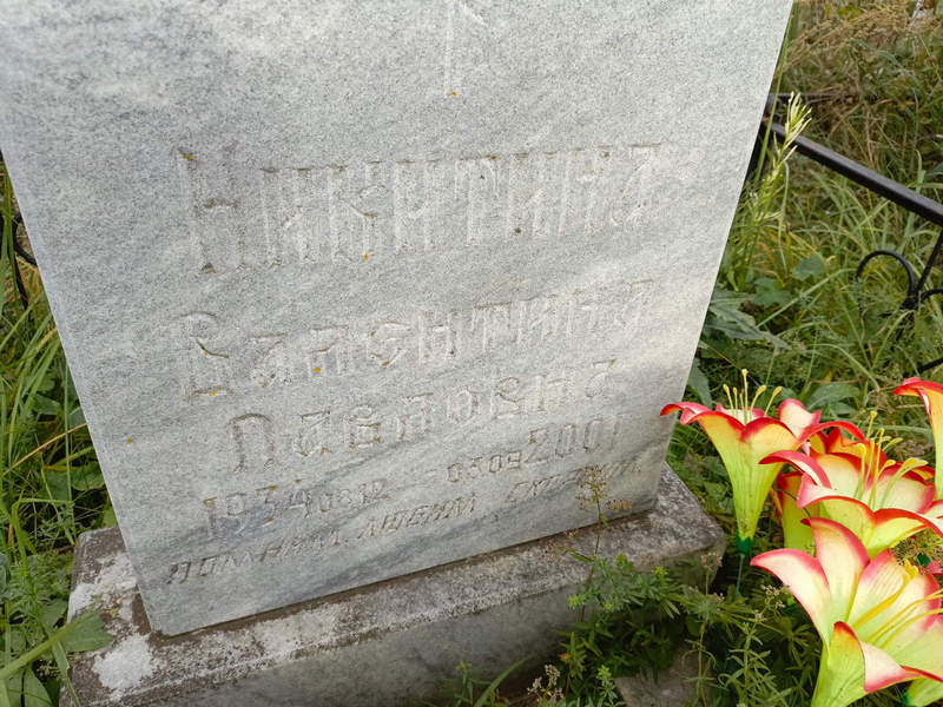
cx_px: 472
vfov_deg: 54.9
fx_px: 681
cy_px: 354
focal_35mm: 25
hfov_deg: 69.4
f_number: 1.69
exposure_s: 1/118
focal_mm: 4.76
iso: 110
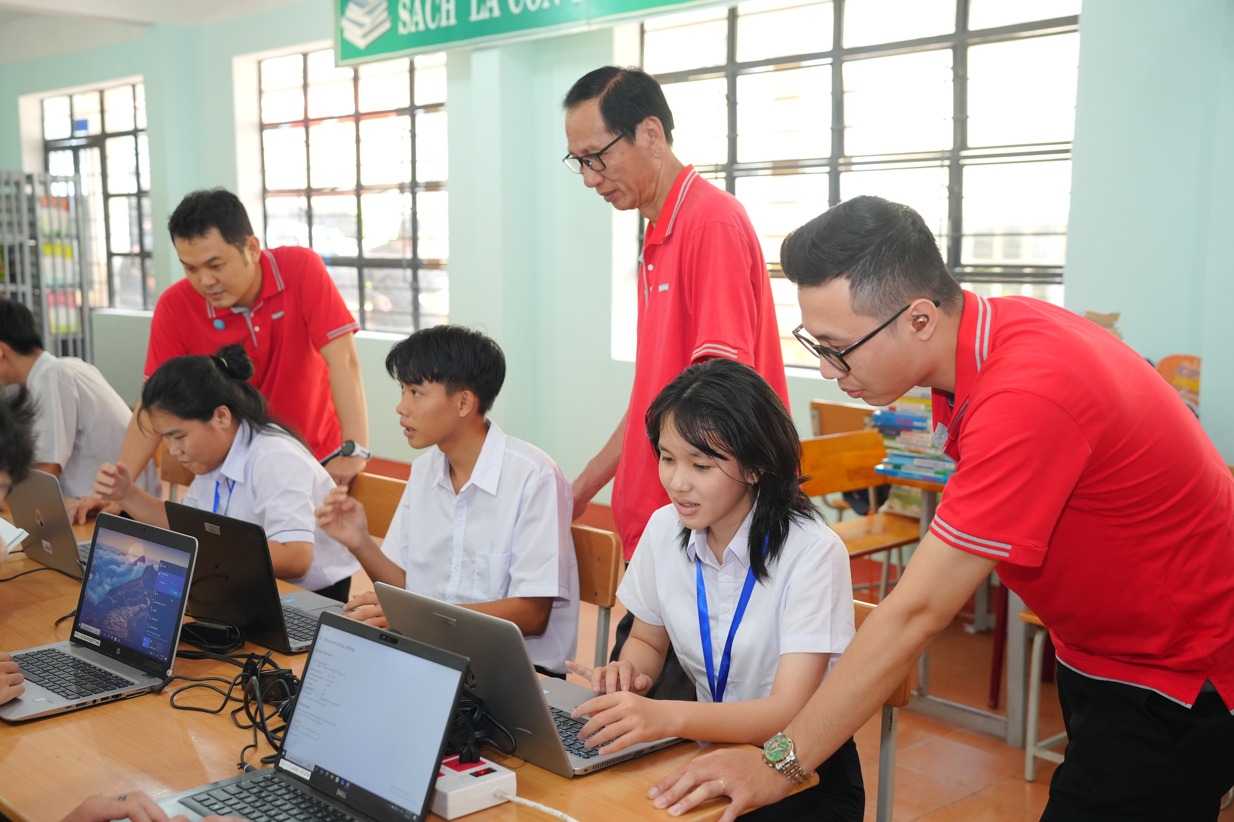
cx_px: 617
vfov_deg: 34.2
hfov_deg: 49.6
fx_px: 1337
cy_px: 411
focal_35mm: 39
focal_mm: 39
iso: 2000
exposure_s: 1/160
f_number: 3.5
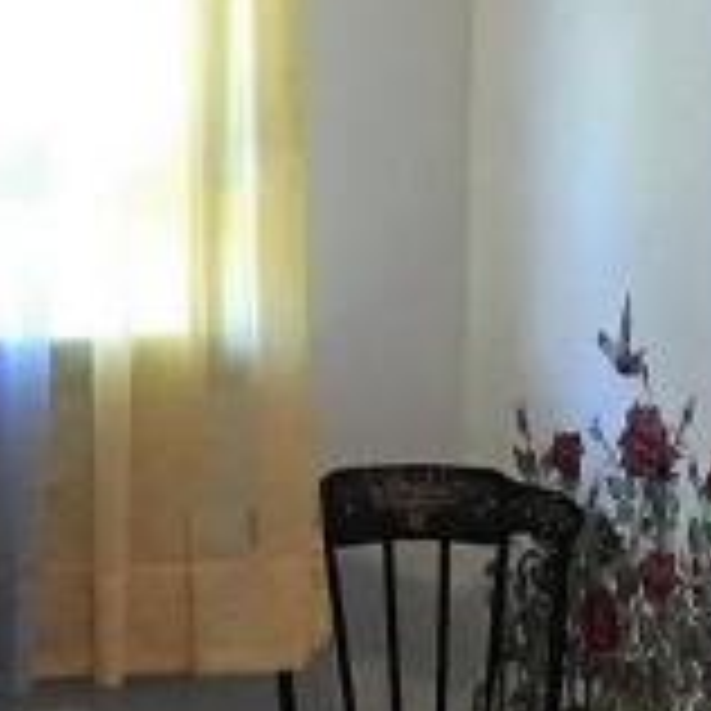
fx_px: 3857
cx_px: 850
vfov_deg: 10.5
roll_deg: +0.0
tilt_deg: -4.9
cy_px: 338
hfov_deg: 10.4
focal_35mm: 166
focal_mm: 4.15
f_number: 2.2
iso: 80
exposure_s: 1/15
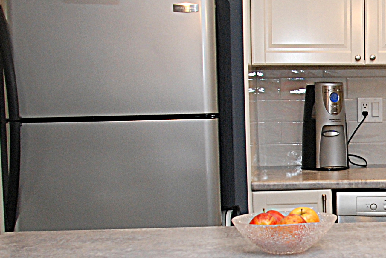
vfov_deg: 16.8
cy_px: 184
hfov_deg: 23.3
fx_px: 869
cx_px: 439
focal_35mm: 81
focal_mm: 18
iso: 400
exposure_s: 1/60
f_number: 4.5
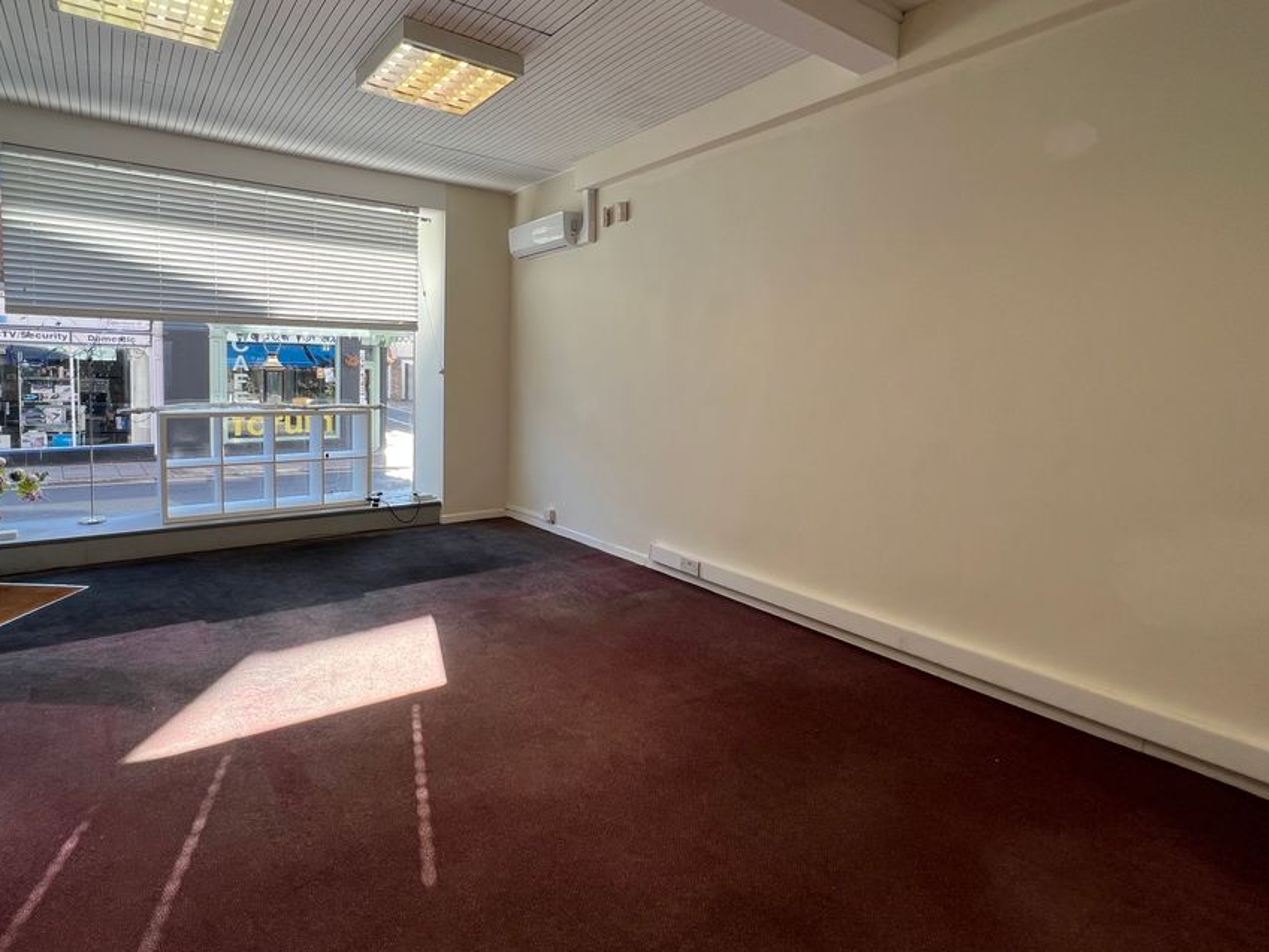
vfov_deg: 74.5
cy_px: 419
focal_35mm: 17
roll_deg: -0.3
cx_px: 547
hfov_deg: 90.5
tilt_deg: -3.9
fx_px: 623
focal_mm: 1.57
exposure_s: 1/100
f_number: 1.8
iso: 32
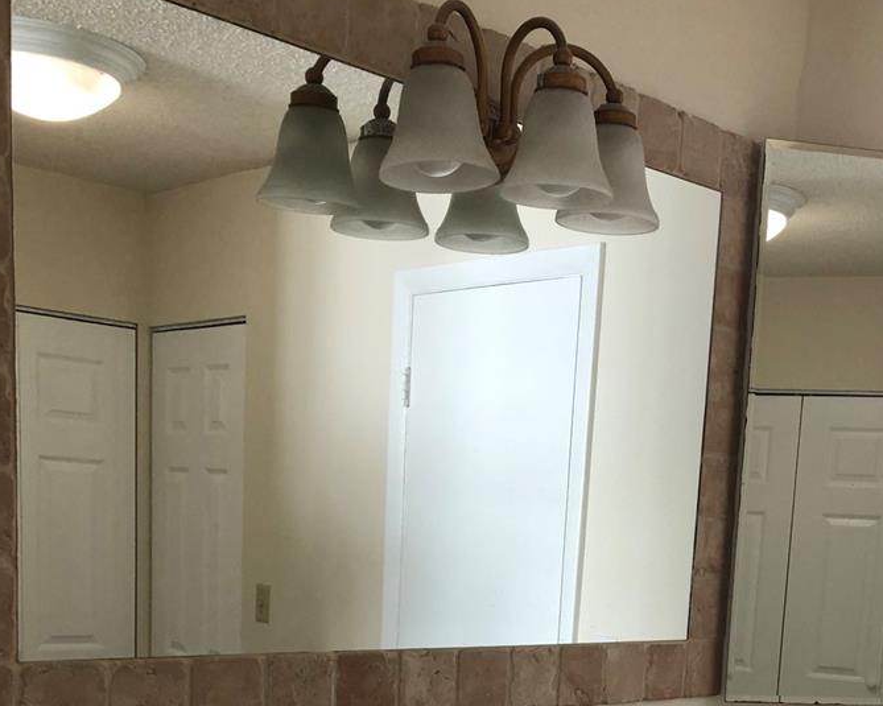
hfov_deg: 37.8
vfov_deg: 28.5
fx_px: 1280
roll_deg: -2.4
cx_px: 561
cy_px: 738
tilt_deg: -9.7
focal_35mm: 49
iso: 32
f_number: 1.8
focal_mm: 3.99
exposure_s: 1/30
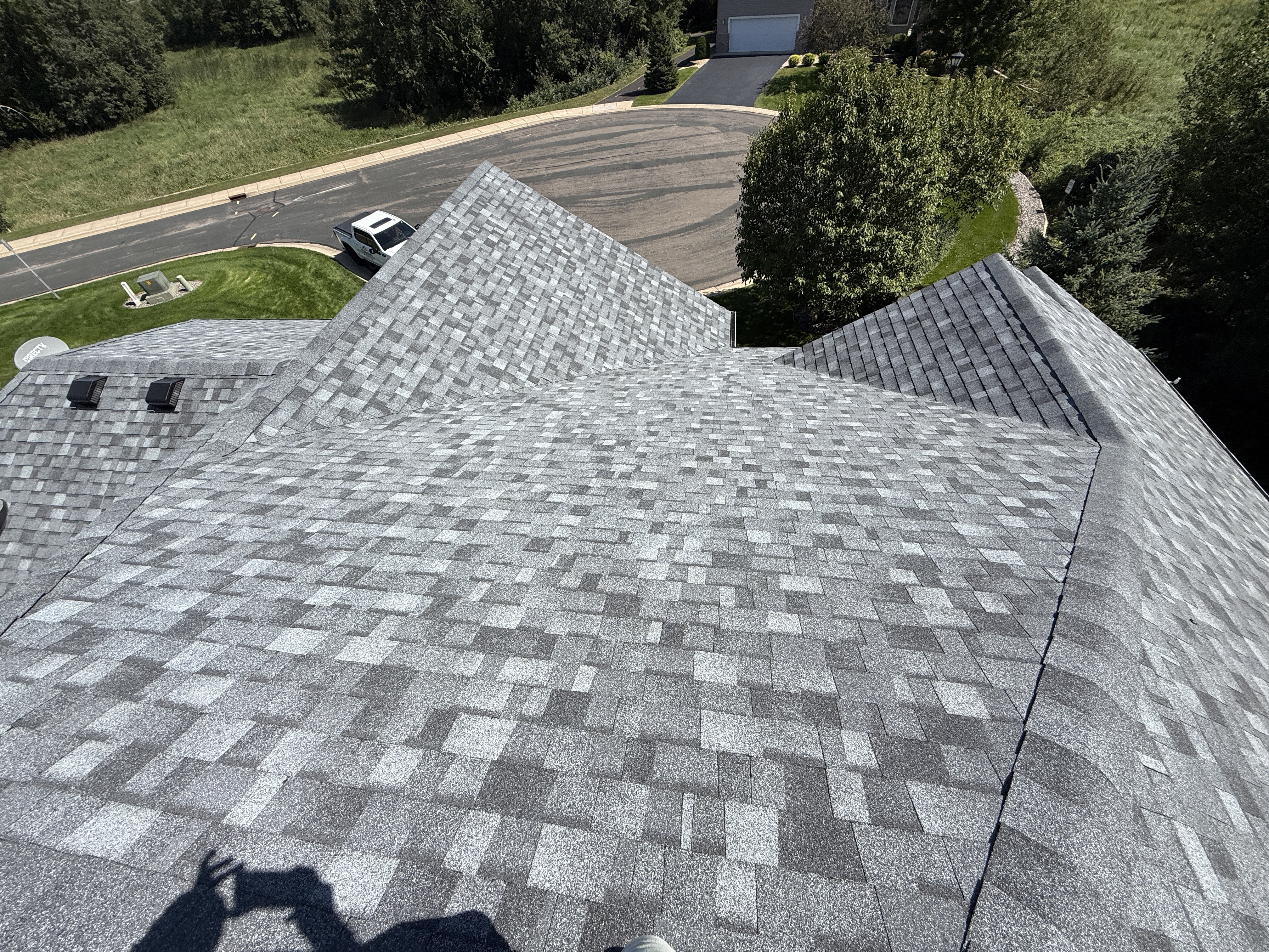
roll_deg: +12.6
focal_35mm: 14
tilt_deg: -43.5
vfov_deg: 85.7
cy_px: 476
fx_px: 513
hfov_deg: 102.1
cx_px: 634
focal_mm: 2.22
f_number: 2.2
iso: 50
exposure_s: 1/1961
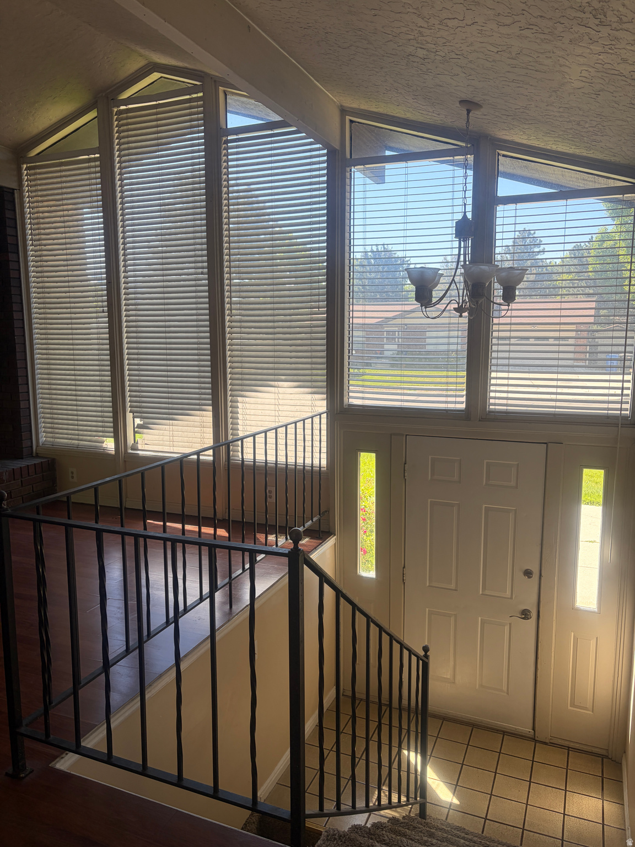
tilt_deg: -8.8
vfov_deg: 67.3
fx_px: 636
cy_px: 424
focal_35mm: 26
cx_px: 318
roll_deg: -1.0
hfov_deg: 53.1
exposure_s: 1/198
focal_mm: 5.96
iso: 50
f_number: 1.6
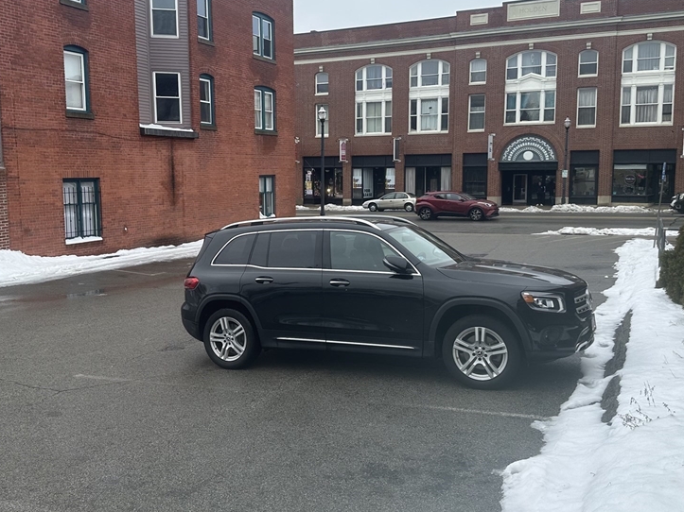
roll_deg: +0.9
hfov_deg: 53.9
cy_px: 235
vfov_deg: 41.7
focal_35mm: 34
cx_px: 323
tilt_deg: -7.6
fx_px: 672
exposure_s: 1/1083
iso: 80
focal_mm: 6.86
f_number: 1.78
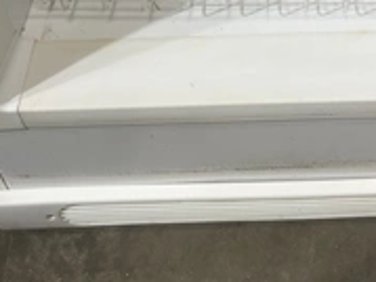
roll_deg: +3.2
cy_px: -21
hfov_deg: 32.8
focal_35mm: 58
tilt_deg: -43.5
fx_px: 630
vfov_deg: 23.8
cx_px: 265
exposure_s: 1/120
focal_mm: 5.1
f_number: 1.6
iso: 80
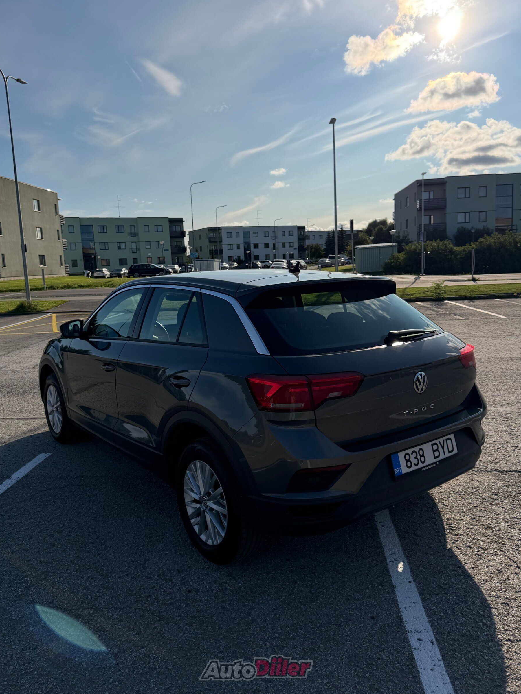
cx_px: 256
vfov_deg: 67.3
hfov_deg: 53.1
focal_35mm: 26
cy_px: 334
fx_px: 522
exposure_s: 1/10309
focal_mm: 6.76
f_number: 1.78
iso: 80
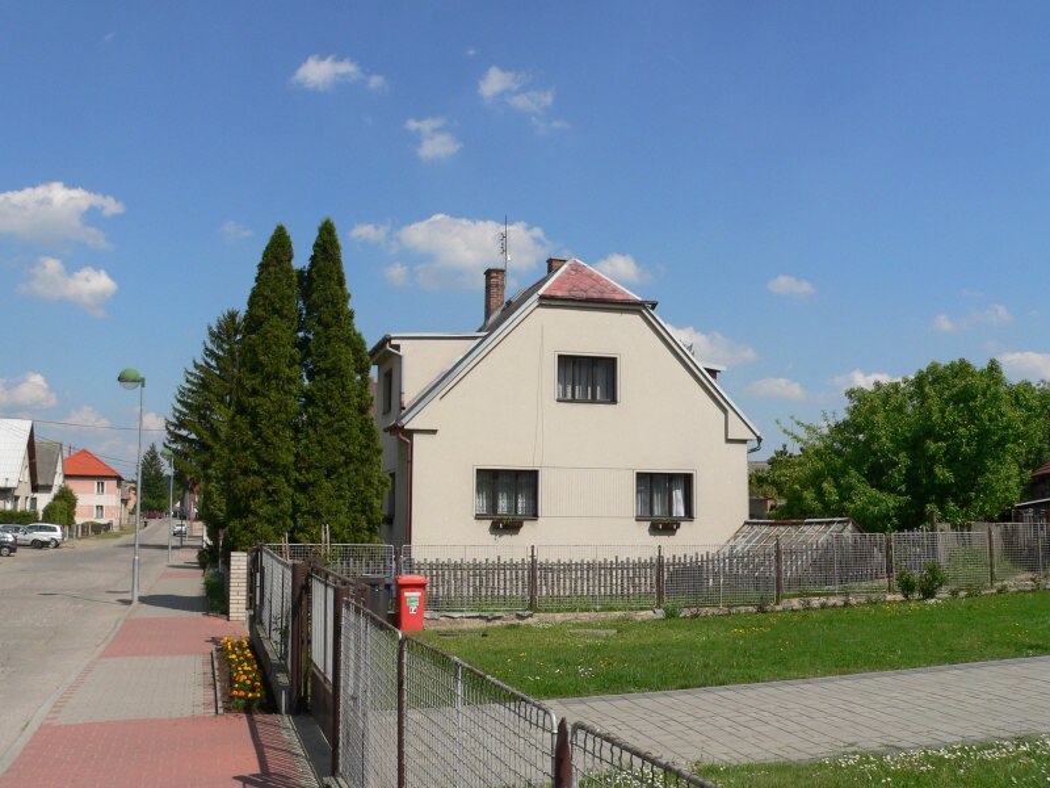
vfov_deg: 39.7
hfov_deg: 51.4
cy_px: 394
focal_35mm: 36
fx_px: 1092
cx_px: 525
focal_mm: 6
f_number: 5.6
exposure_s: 1/500
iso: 80
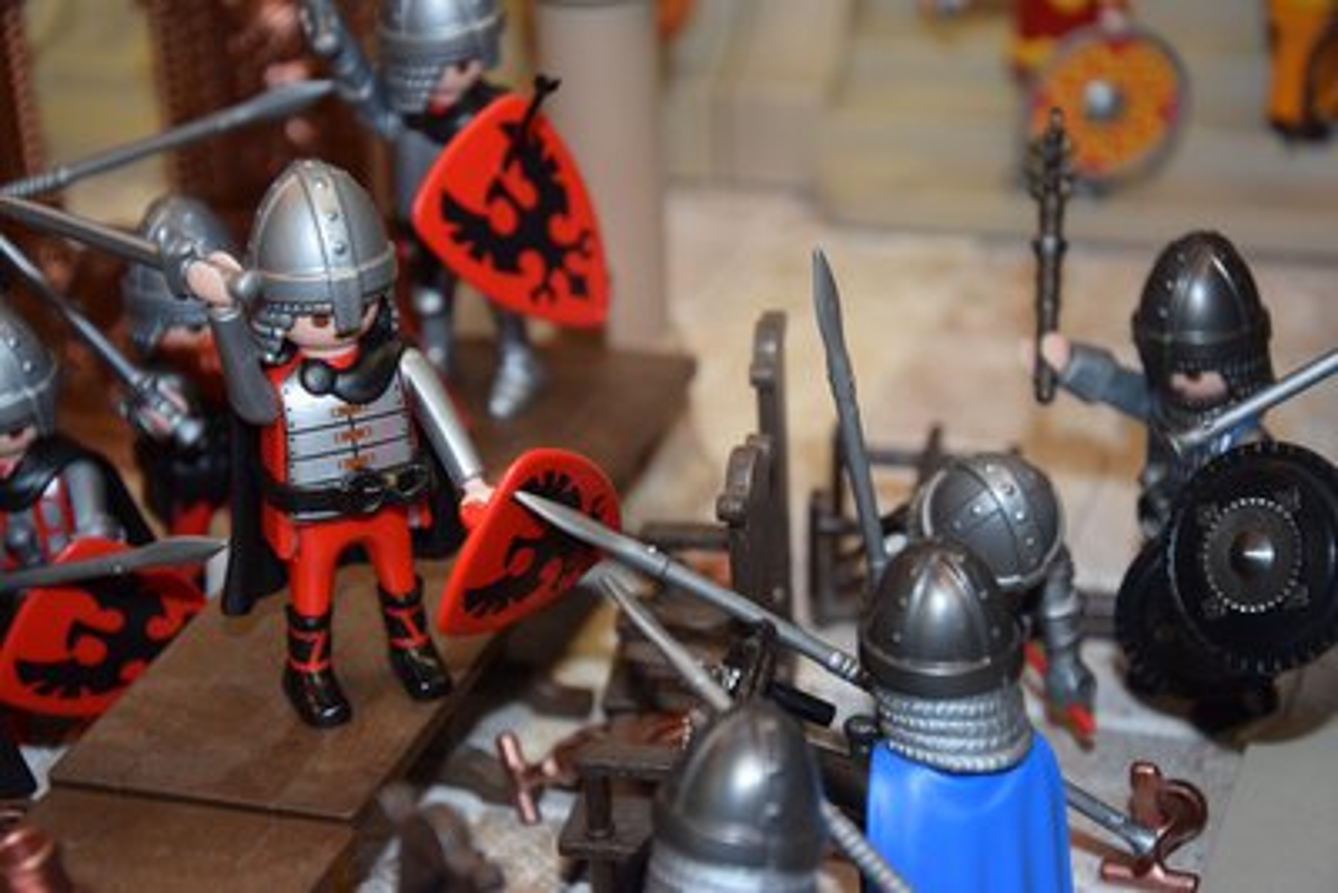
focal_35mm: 93
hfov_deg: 21.9
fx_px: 3458
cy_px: 446
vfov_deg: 14.7
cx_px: 669
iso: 1000
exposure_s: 1/60
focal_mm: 62
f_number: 5.3
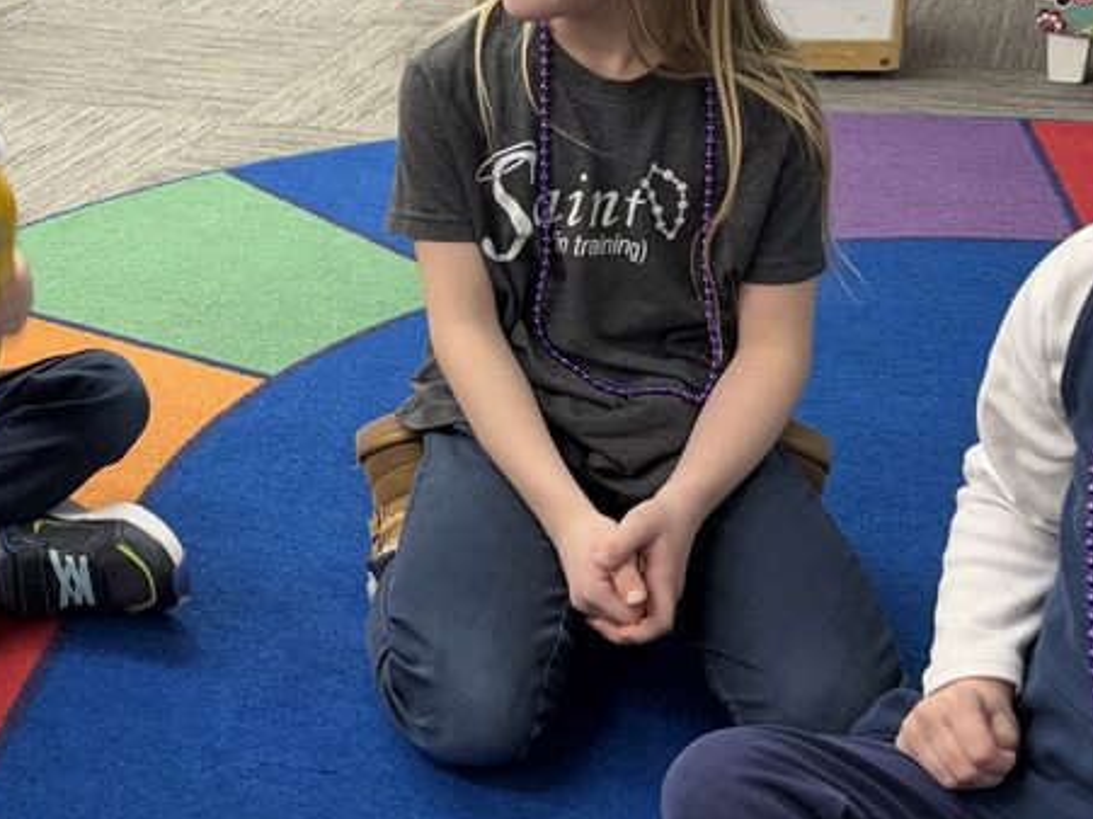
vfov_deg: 24.5
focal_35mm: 59
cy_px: 204
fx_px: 1862
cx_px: 124
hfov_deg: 31.3
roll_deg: +1.5
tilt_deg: -19.3
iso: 160
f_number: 1.6
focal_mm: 5.96
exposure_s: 1/60
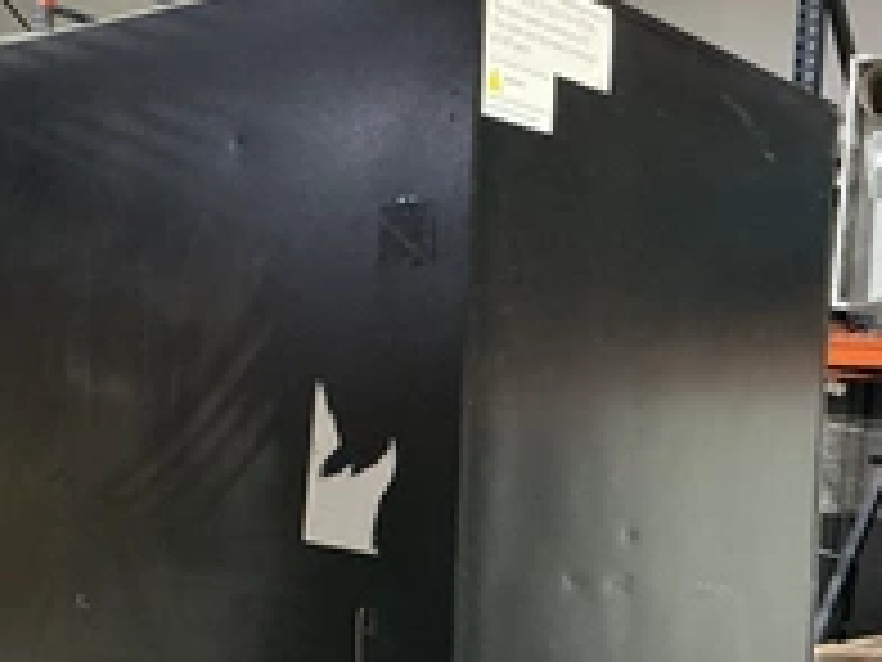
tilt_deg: -2.5
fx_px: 1452
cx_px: 284
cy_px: 455
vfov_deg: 25.5
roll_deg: -2.4
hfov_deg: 33.4
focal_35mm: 57
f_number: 1.8
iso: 320
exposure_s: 1/31
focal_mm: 3
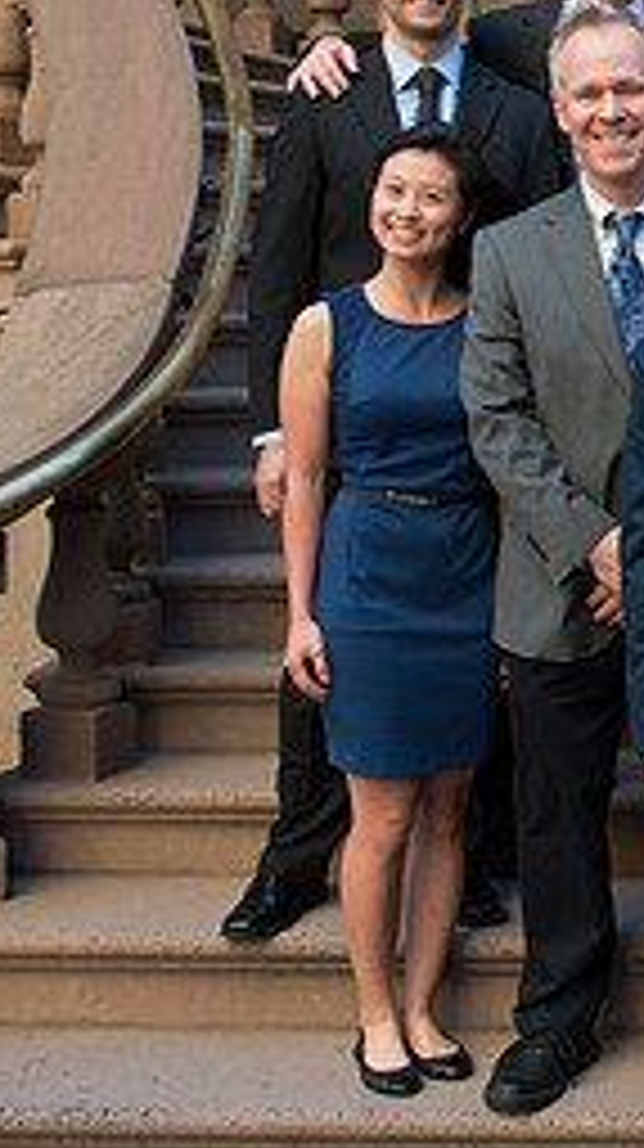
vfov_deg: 29.7
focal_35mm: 71
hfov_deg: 15.6
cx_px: 963
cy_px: 460
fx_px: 2160
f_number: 8
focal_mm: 24
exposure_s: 1/100
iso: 800
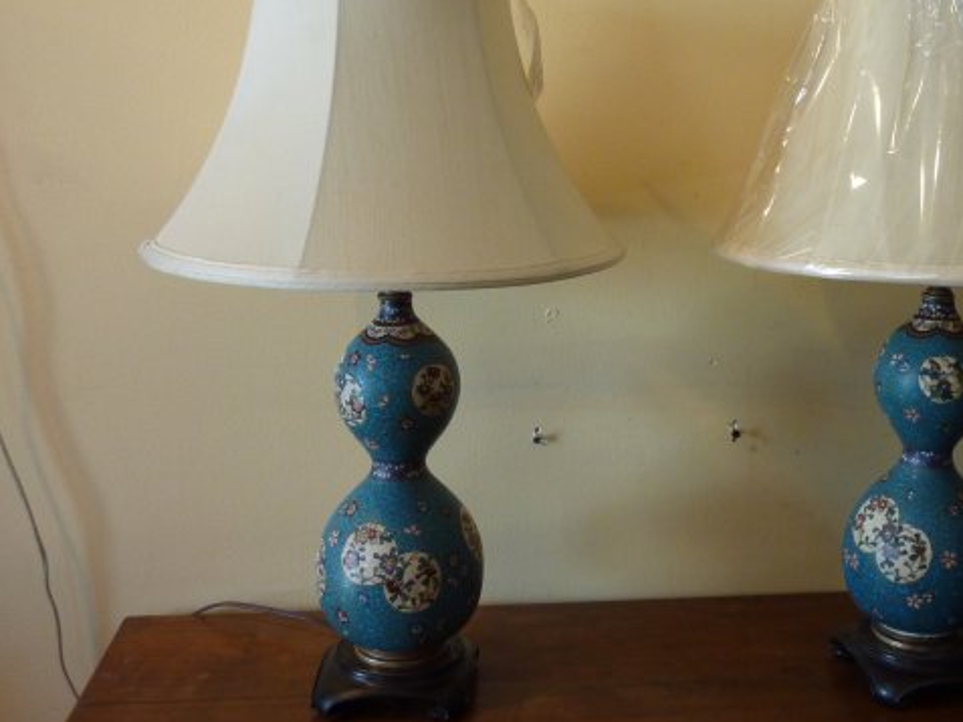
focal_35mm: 44
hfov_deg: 42.6
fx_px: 1224
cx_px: 604
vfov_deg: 32.9
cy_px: 323
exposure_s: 1/30
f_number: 3.5
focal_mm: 5.7
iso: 250
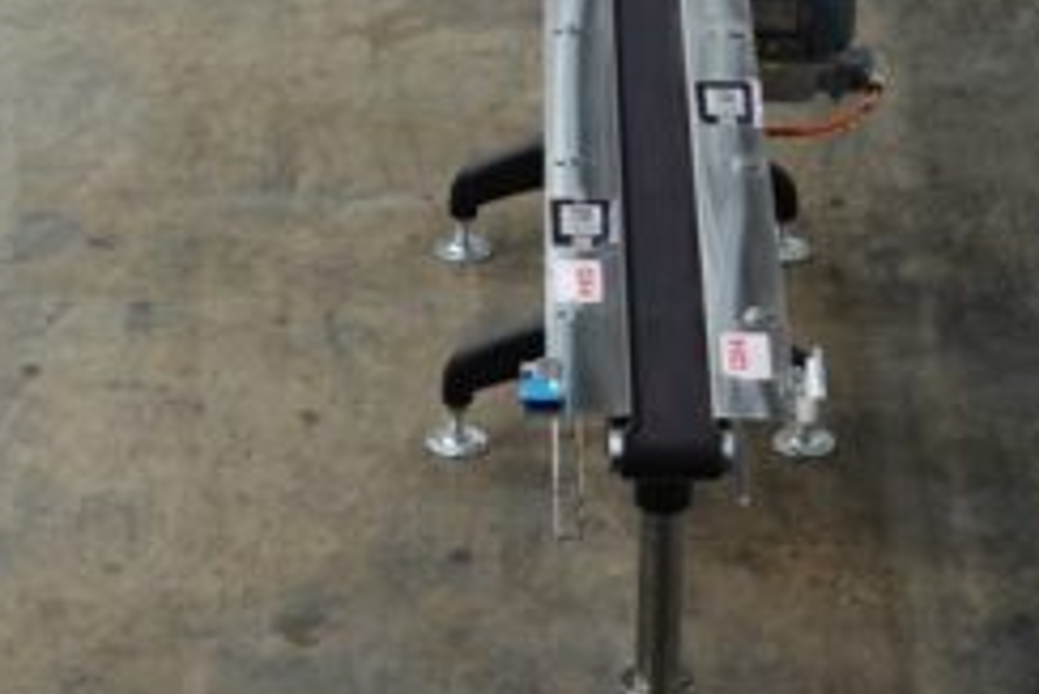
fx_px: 4476
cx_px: 626
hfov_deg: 13.2
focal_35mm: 155
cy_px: -356
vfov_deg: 8.7
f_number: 3.5
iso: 200
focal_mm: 13.84
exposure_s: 1/40
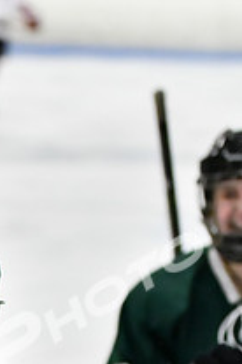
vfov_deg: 6.8
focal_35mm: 302
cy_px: 396
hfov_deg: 4.5
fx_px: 3045
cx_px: -85
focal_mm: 72
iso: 8000
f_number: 2.8
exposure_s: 1/1250
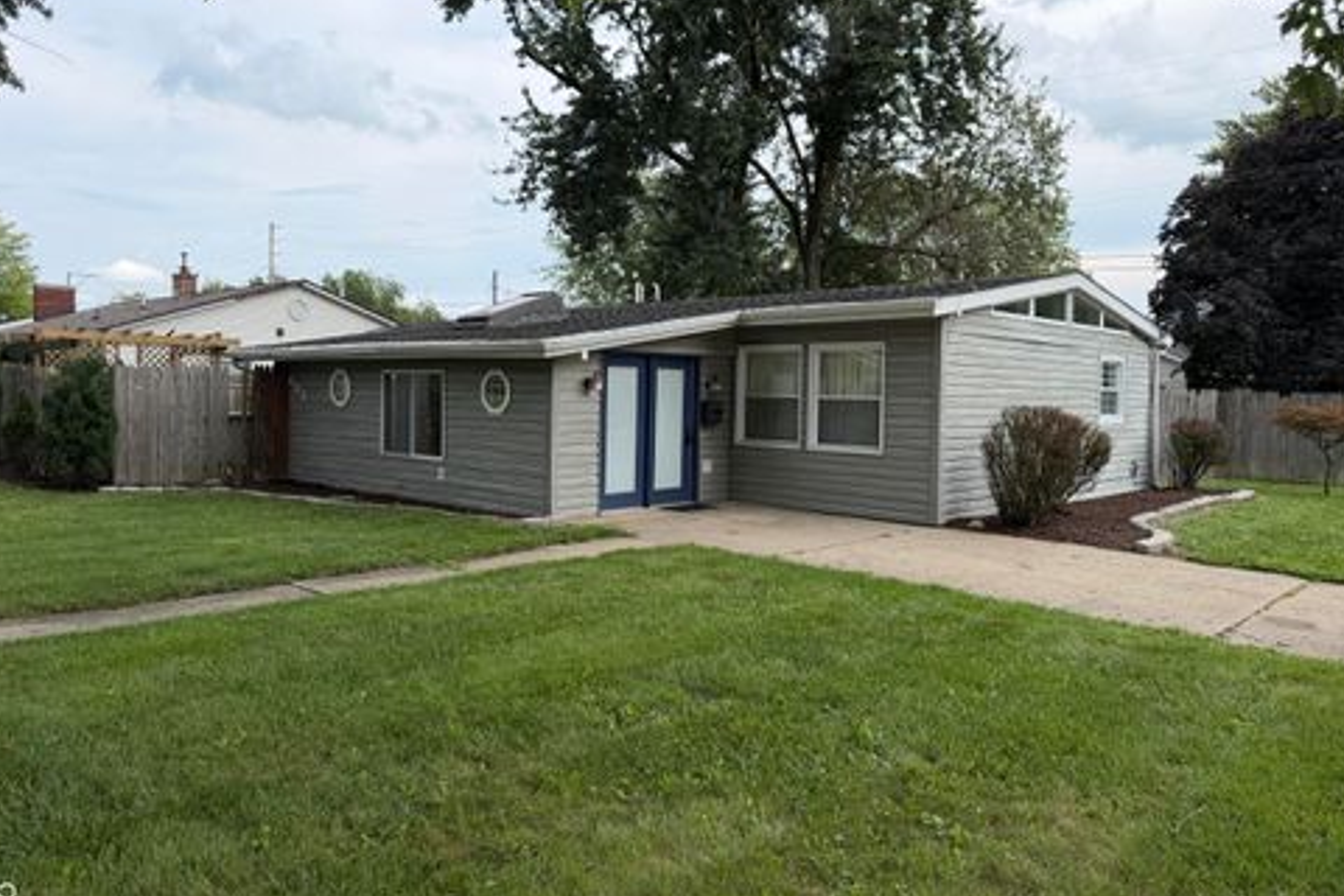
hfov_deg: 69.4
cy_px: 399
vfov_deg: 49.5
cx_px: 655
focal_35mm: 26
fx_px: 971
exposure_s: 1/2801
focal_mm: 6.76
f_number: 1.78
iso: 80
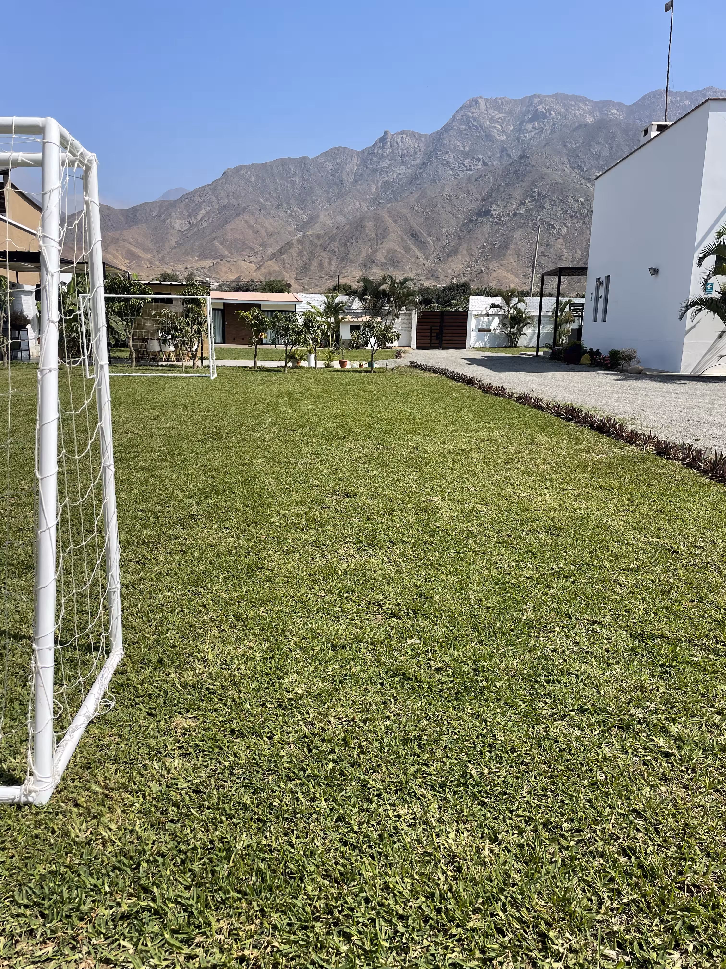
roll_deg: -1.0
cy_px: 484
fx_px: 727
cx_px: 363
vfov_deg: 67.3
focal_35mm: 26
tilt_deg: -12.8
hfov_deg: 53.1
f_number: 1.6
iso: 32
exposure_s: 1/3509
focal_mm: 4.2
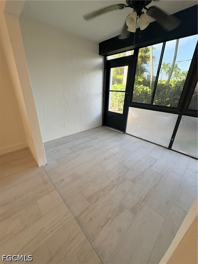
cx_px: 99
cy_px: 132
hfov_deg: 85.7
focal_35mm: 14
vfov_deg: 102.1
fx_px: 107
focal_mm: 2.22
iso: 100
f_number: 2.2
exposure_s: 1/124
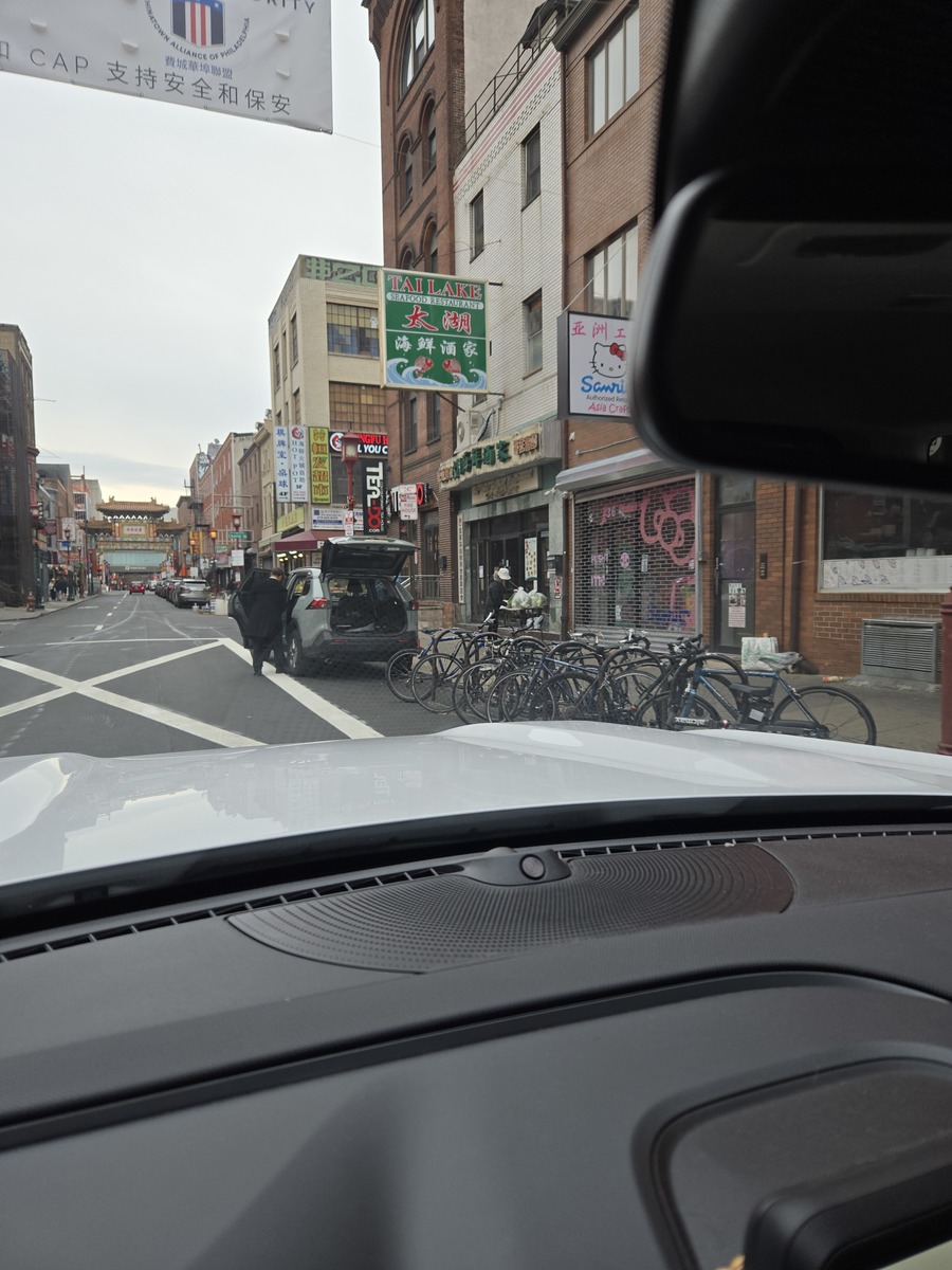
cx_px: 476
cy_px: 635
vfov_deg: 73.9
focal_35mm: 23
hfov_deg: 58.9
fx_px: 843
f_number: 1.8
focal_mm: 5.4
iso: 25
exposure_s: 1/240
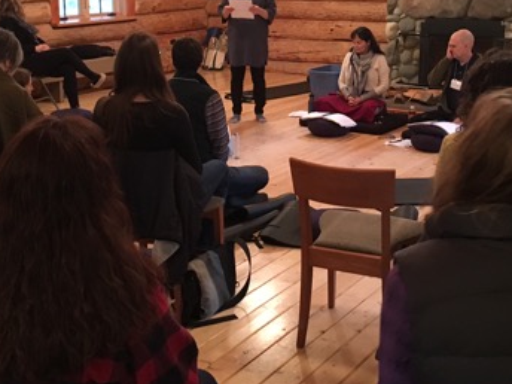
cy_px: 95
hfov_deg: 35.5
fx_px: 799
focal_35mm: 54
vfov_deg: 26.7
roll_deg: -0.1
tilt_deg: -9.3
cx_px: 289
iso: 200
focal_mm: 4.15
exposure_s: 1/15
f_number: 2.2
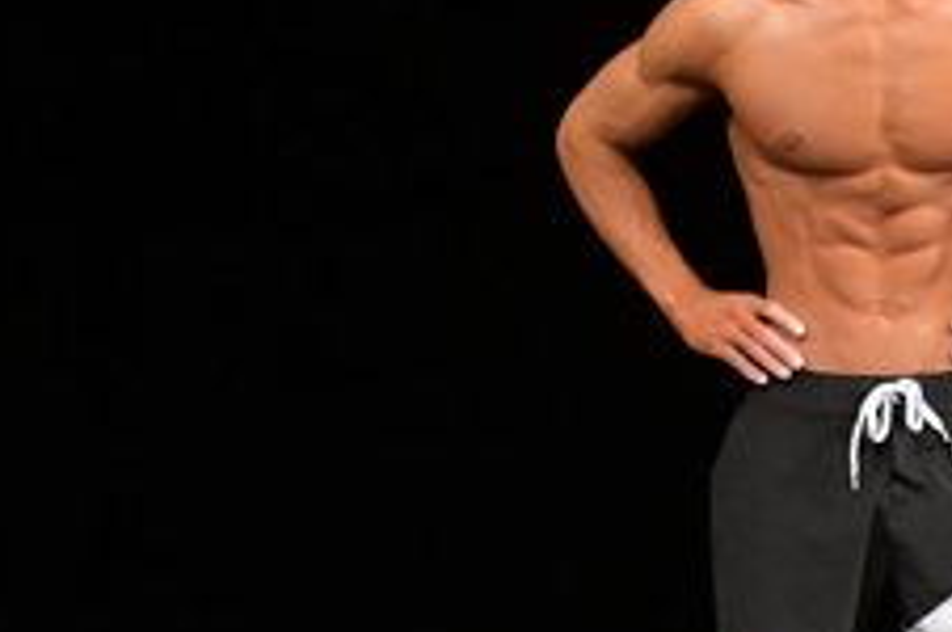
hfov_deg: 2.8
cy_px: 501
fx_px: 19673
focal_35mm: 745
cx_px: 1405
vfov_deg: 1.8
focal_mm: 145
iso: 3200
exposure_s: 1/400
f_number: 5.6
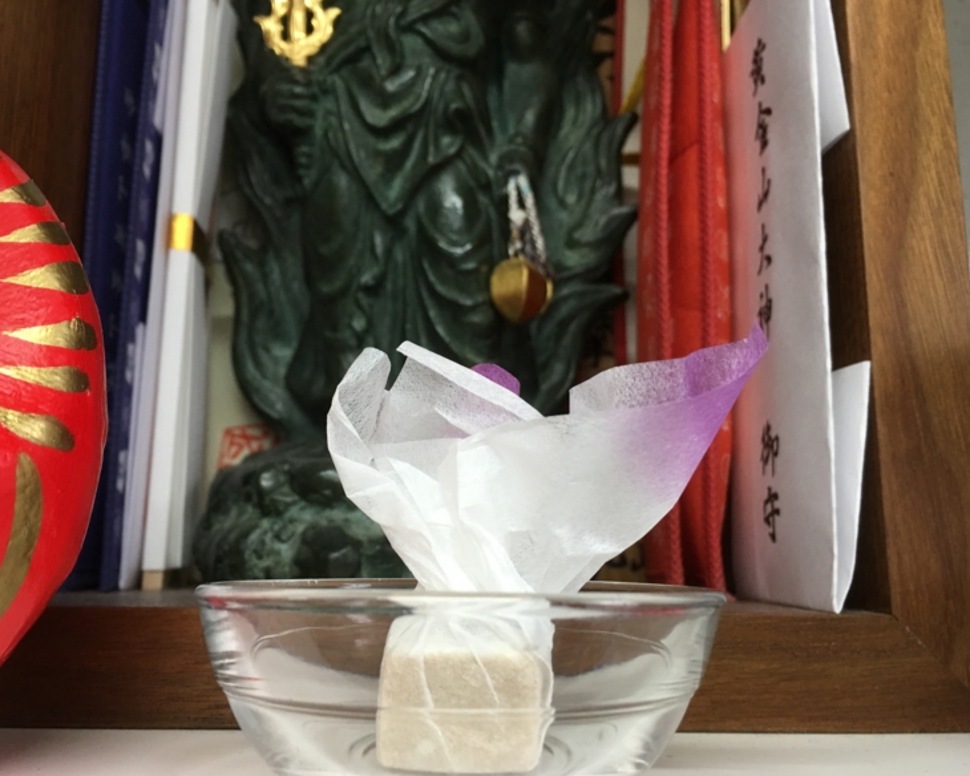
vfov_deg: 47.1
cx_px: 466
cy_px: 395
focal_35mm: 31
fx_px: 890
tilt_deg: +10.8
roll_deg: +0.3
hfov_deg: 57.2
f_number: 2.2
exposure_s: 1/30
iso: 40
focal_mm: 4.15
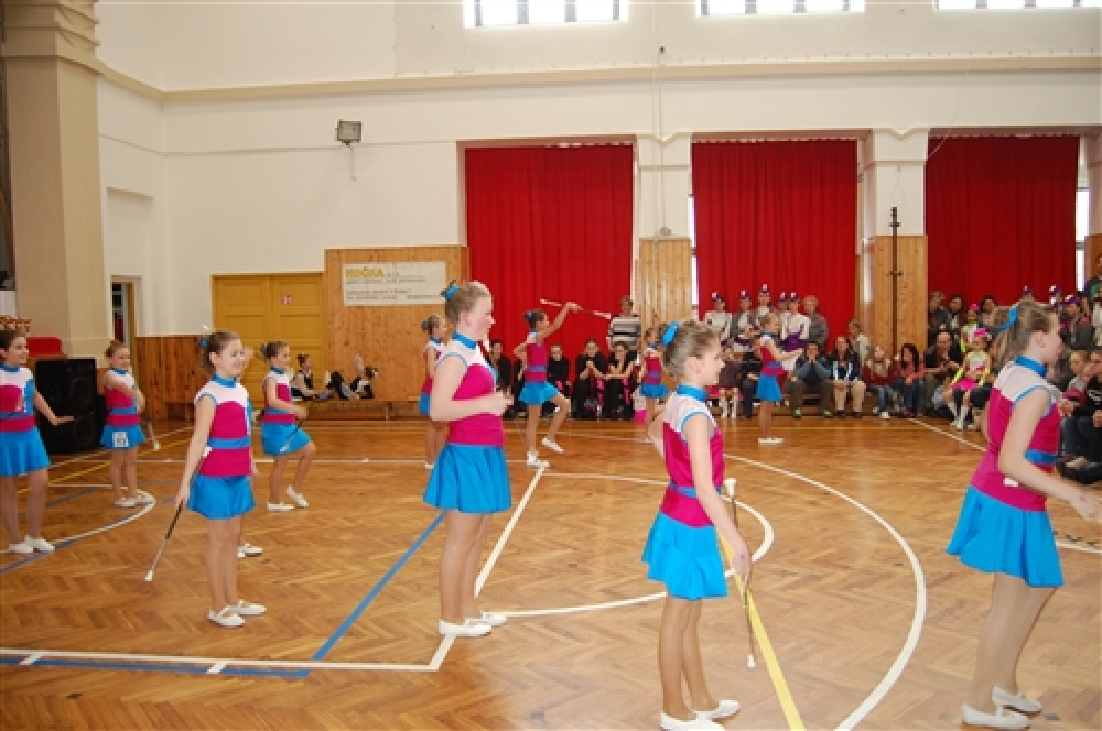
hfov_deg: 67.4
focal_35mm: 27
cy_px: 366
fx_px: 825
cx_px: 551
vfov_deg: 47.8
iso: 400
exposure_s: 1/60
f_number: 3.5
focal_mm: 18
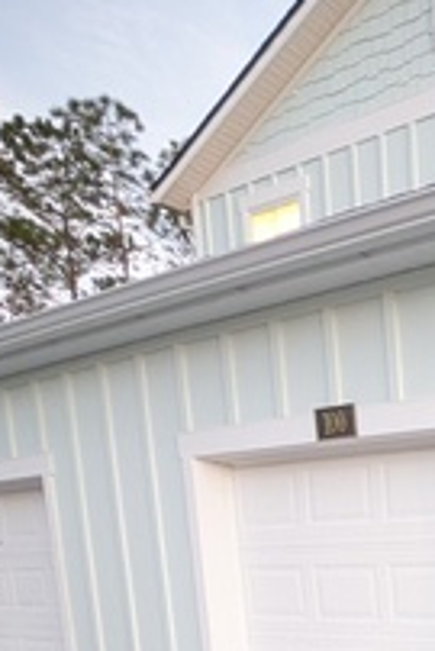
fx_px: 742
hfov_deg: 24.8
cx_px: 661
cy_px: 696
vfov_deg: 39.7
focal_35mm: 41
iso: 9290
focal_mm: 2.23
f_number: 1.95
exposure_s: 1/20.7
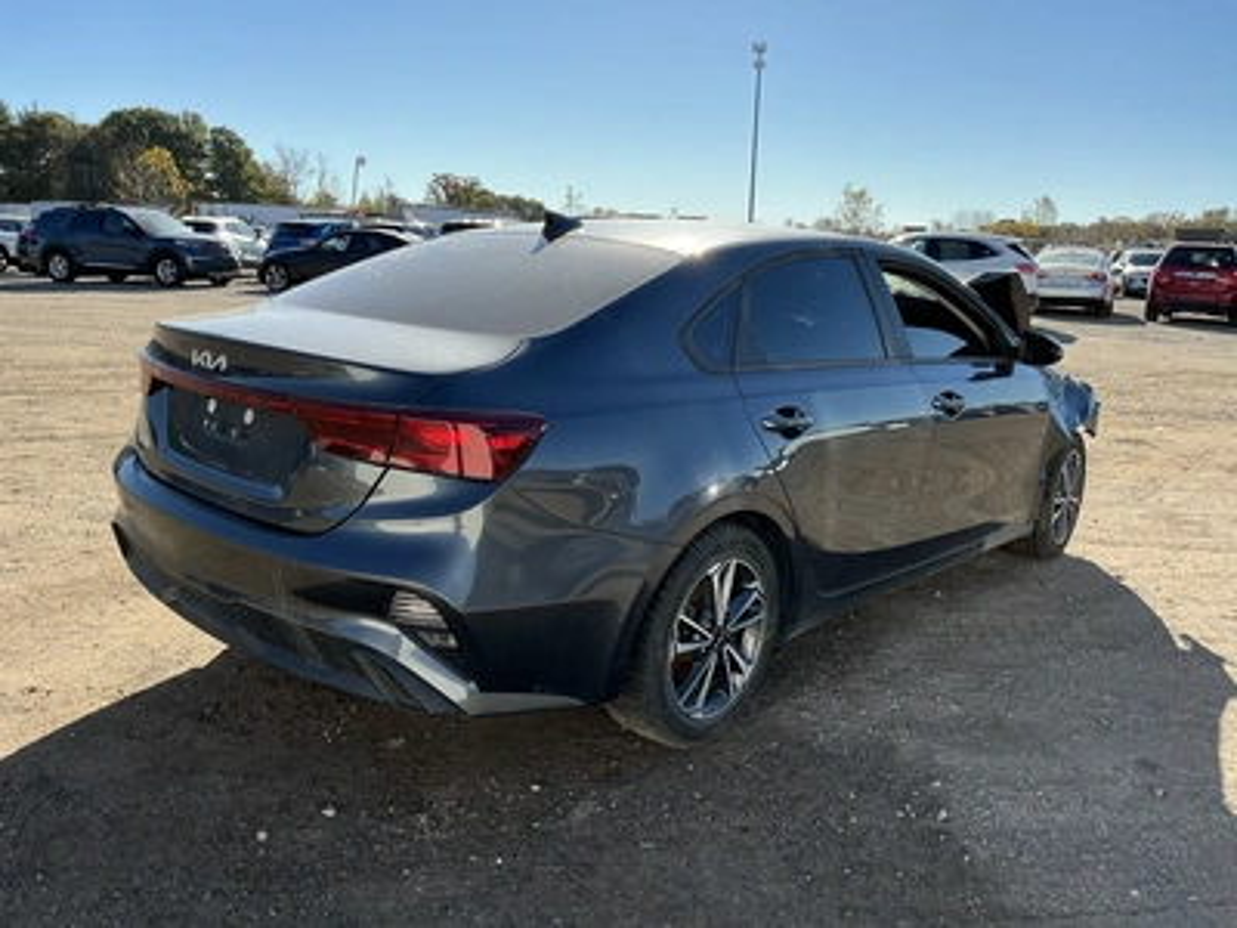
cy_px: 464
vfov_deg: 49.7
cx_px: 618
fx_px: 1001
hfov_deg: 63.4
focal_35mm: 28
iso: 25
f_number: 1.8
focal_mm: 3
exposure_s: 1/1577
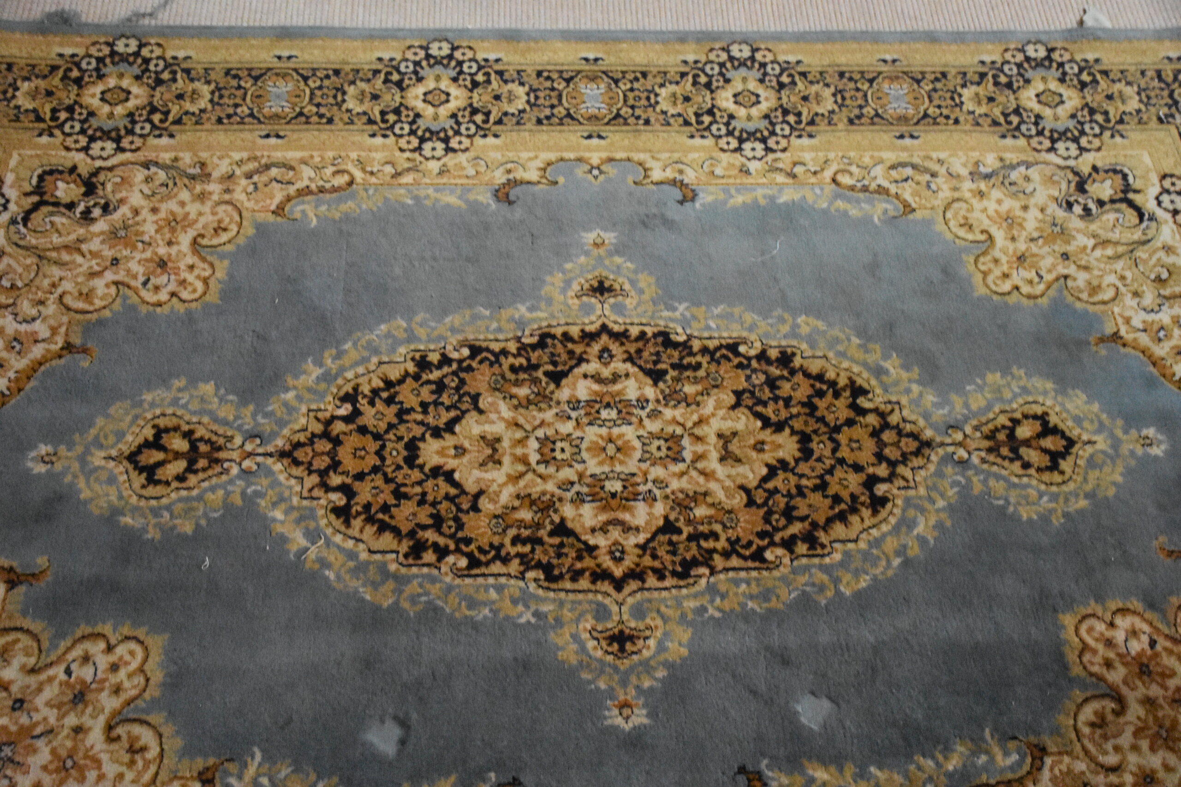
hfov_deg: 43.6
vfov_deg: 29.9
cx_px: 590
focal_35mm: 45
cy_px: 394
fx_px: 1476
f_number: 4
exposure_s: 1/30
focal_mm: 30
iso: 12800
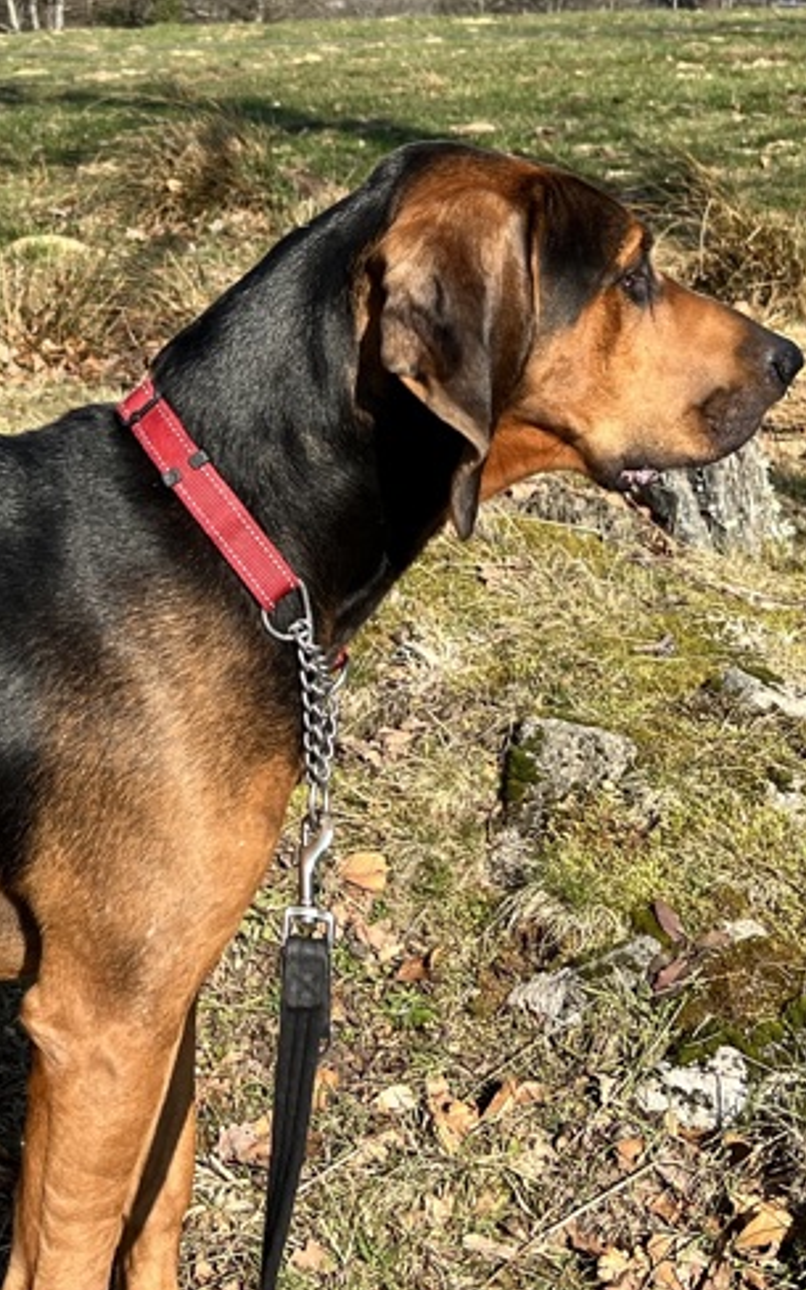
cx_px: 42
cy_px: 285
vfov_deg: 32.7
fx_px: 2144
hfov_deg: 20.7
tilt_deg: -11.7
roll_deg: -1.1
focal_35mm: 61
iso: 50
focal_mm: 5.7
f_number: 1.5
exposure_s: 1/2841
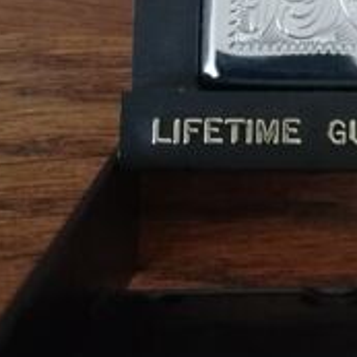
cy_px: -76
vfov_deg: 19.2
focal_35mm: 85
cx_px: 330
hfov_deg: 20.0
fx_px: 992
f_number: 2.2
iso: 800
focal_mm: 3.83
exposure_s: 1/14.3
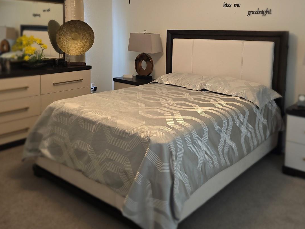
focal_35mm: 34
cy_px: 69
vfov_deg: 41.0
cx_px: 160
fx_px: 300
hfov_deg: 53.9
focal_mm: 6.3
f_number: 1.7
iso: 320
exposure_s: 1/30
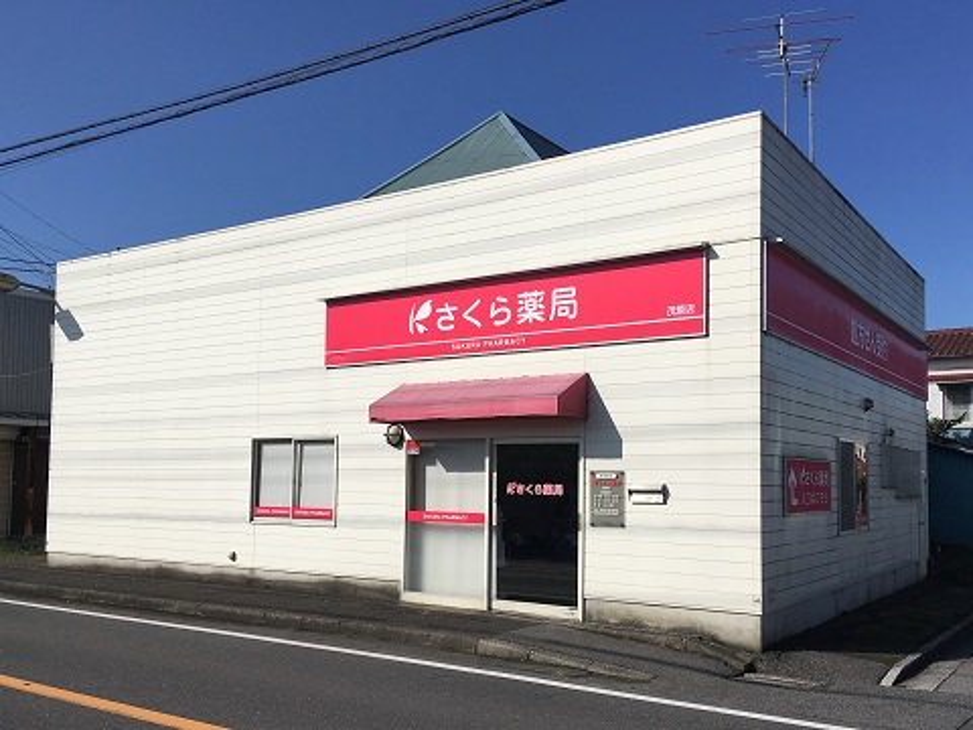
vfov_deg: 48.2
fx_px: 815
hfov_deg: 61.7
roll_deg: -2.4
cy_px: 365
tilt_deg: +3.5
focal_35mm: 29
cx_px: 486
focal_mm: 4.15
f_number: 2.2
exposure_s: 1/4808
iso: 25
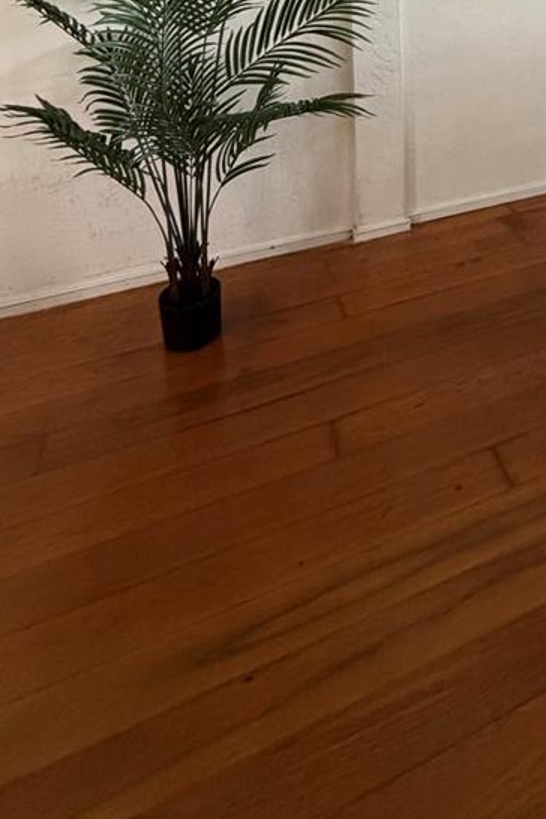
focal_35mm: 32
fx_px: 728
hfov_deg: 36.7
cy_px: -51
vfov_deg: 46.1
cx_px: 552
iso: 400
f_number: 2.2
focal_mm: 2.22
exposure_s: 1/60
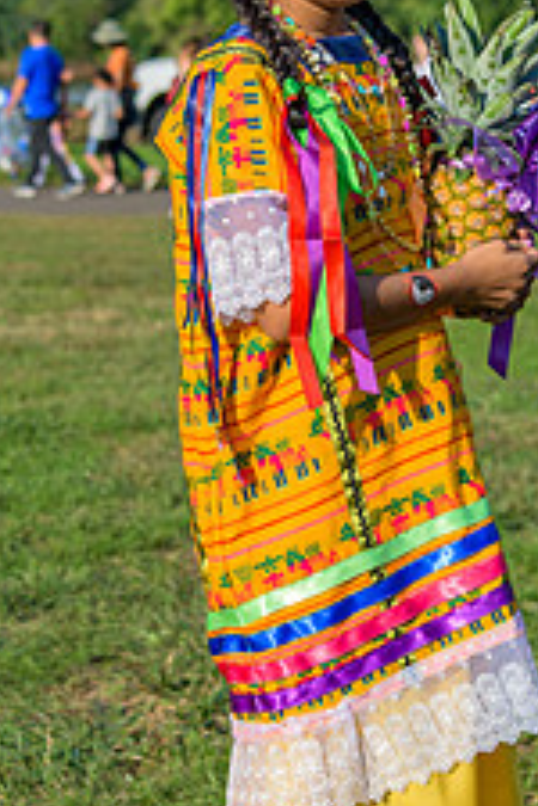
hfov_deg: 14.8
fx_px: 2062
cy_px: 369
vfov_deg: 22.1
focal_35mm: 92
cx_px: 344
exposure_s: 1/200
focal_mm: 46
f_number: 4
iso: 64
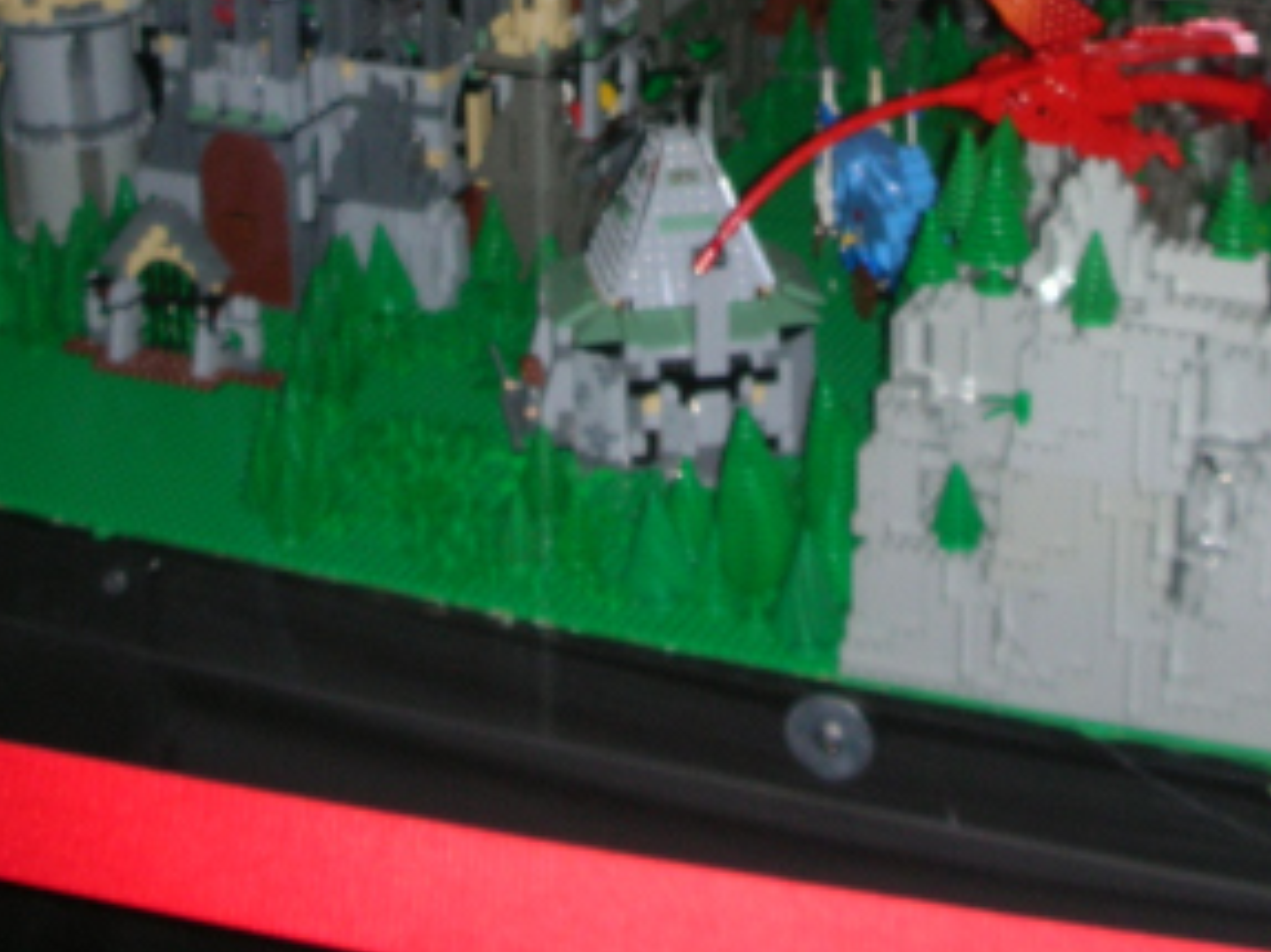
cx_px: 700
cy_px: -71
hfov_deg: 25.0
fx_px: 2863
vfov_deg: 18.2
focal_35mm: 78
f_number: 3
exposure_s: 1/60.1
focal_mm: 5.8
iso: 86
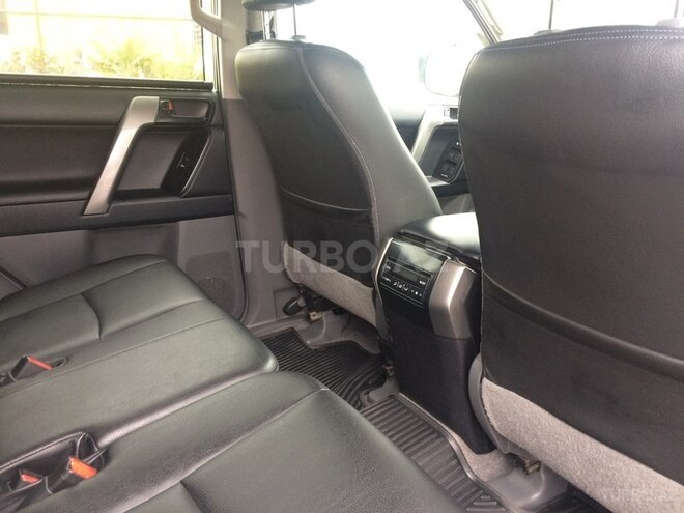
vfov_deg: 48.2
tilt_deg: -16.4
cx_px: 342
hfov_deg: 61.7
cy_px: 256
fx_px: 573
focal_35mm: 29
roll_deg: -1.4
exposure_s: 1/33
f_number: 2.2
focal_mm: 4.15
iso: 64
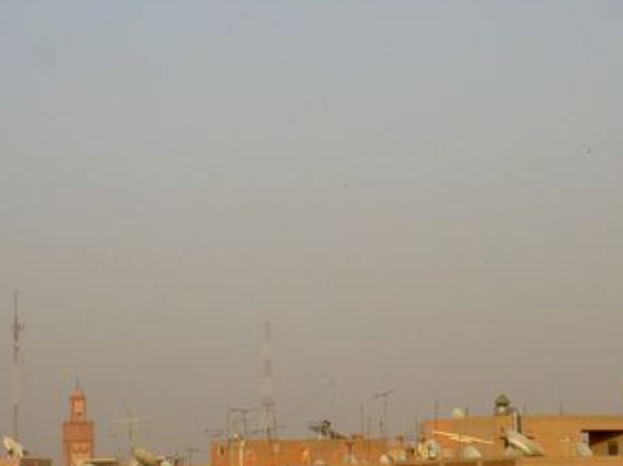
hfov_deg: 10.5
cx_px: 323
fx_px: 3381
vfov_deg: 7.9
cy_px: 311
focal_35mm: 188
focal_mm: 16.8
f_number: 8.3
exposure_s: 1/320
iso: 200
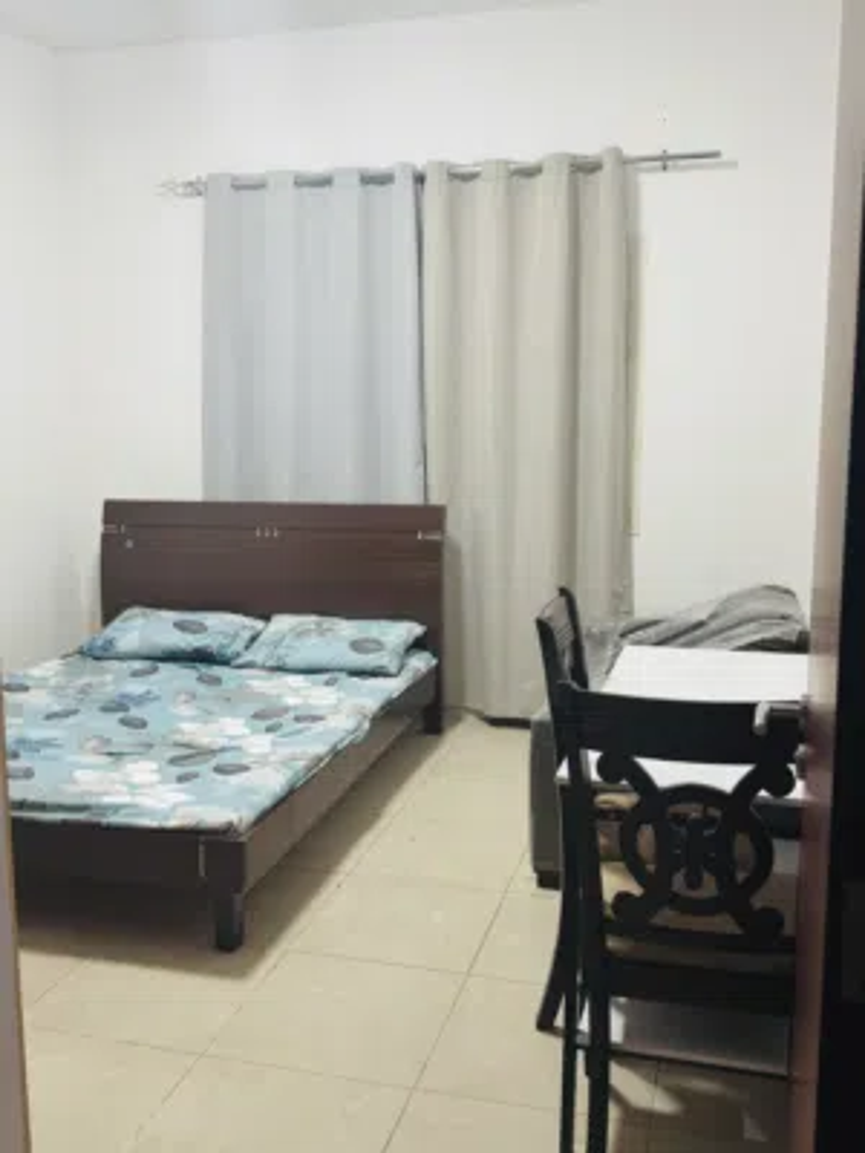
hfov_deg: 40.7
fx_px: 1166
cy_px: 576
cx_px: 432
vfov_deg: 52.6
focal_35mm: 35
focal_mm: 6.76
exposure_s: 1/57
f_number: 1.78
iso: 400
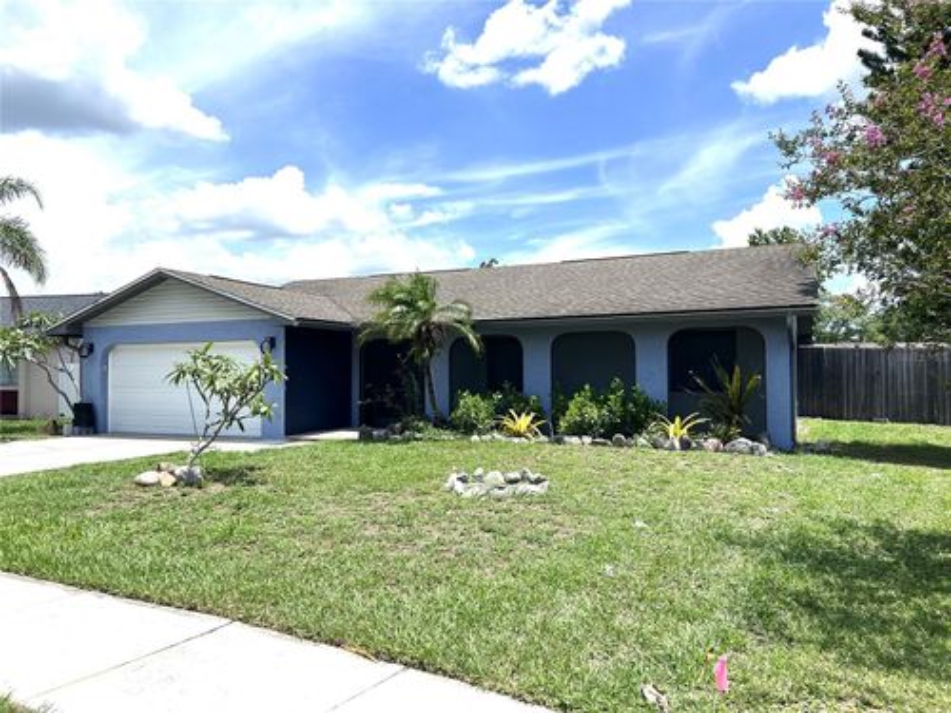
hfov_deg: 67.3
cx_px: 476
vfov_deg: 53.1
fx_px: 714
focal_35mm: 26
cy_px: 356
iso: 50
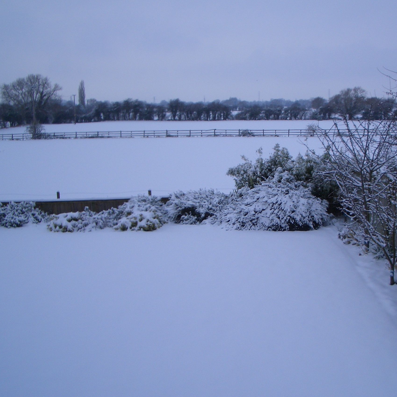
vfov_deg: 40.0
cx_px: 254
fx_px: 545
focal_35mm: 42
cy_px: 197
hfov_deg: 39.7
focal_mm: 5.8
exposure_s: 1/400
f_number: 4.3
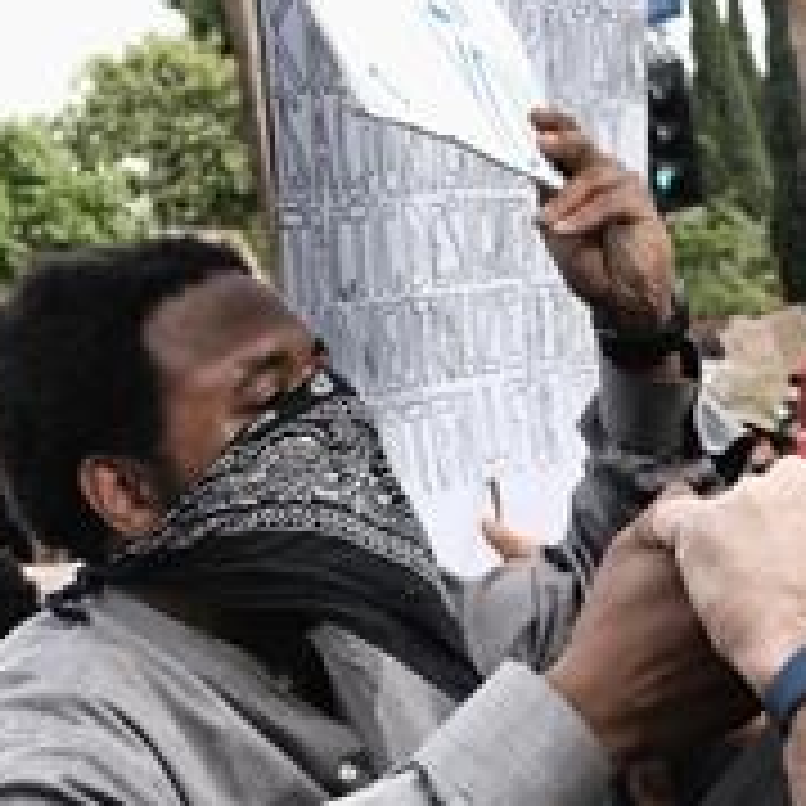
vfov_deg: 22.2
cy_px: 858
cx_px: 639
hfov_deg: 23.0
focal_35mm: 74
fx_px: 1949
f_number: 4
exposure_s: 1/1000
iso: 1250
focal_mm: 16
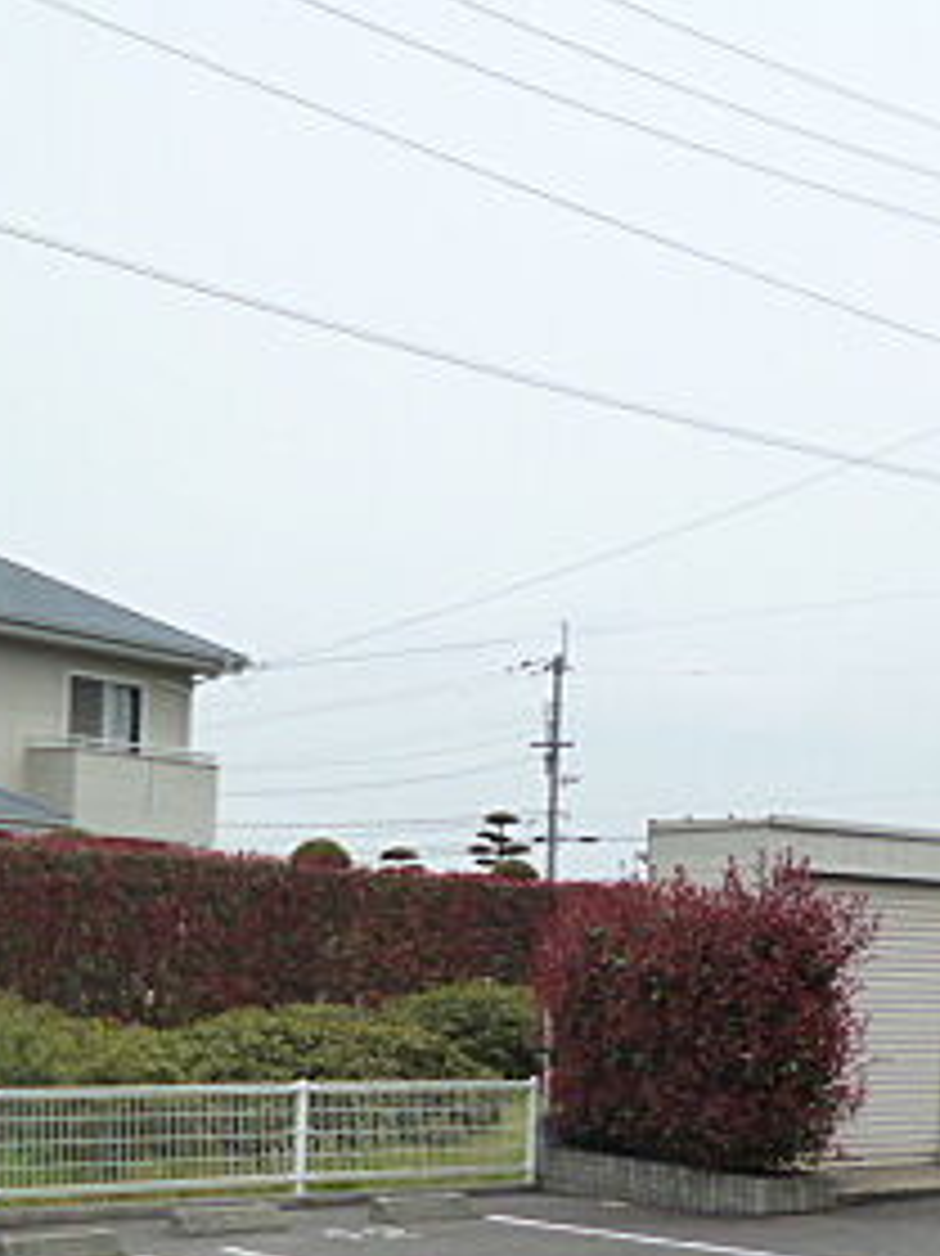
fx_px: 1993
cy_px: 1071
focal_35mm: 55
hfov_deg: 26.5
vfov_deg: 33.5
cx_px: 369
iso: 160
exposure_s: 1/1300
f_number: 2.5
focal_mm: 4.3
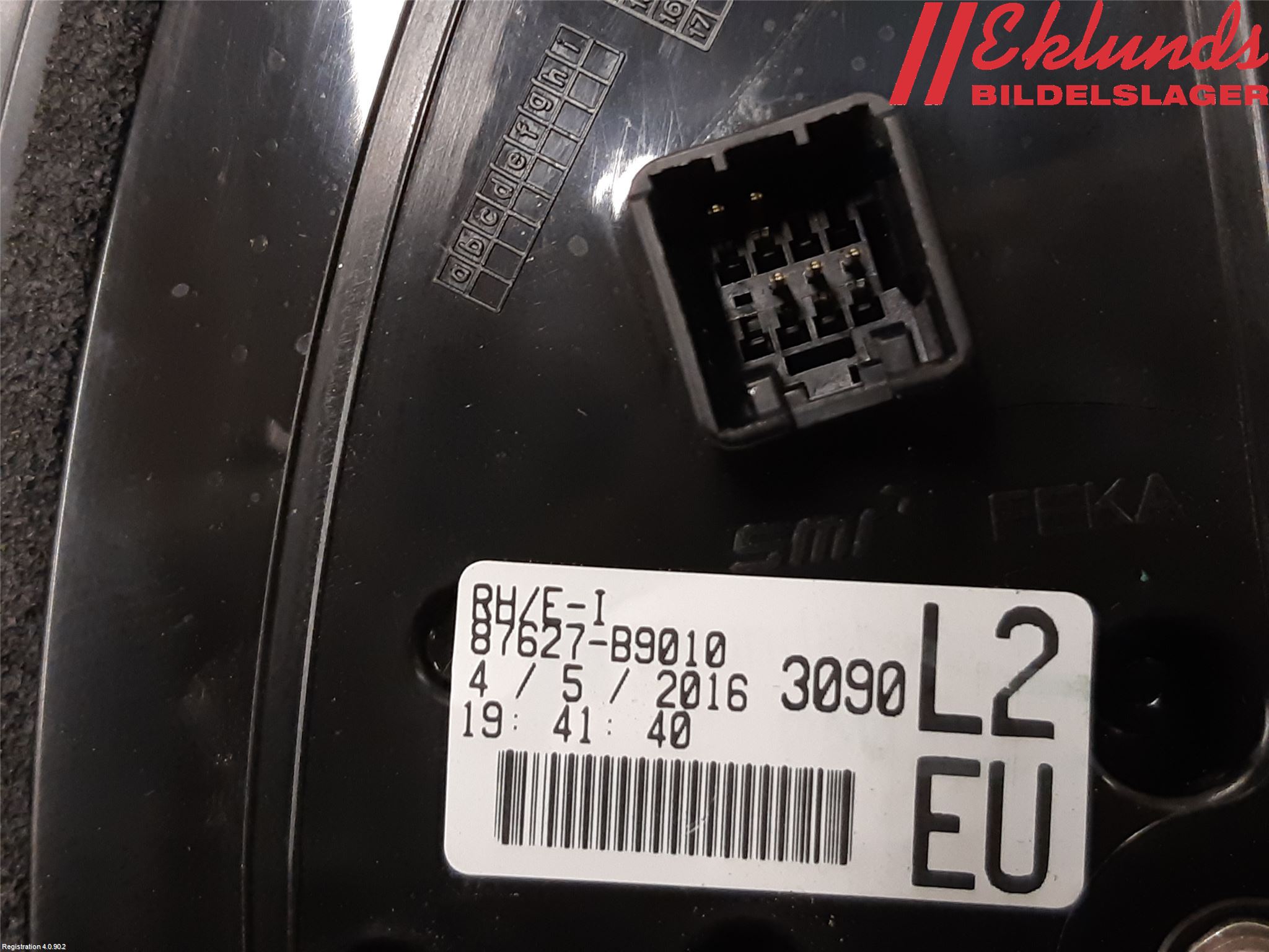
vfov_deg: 53.1
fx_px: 953
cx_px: 634
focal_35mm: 26
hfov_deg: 67.3
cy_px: 476
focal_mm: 3.93
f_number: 1.7
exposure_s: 1/50
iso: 200
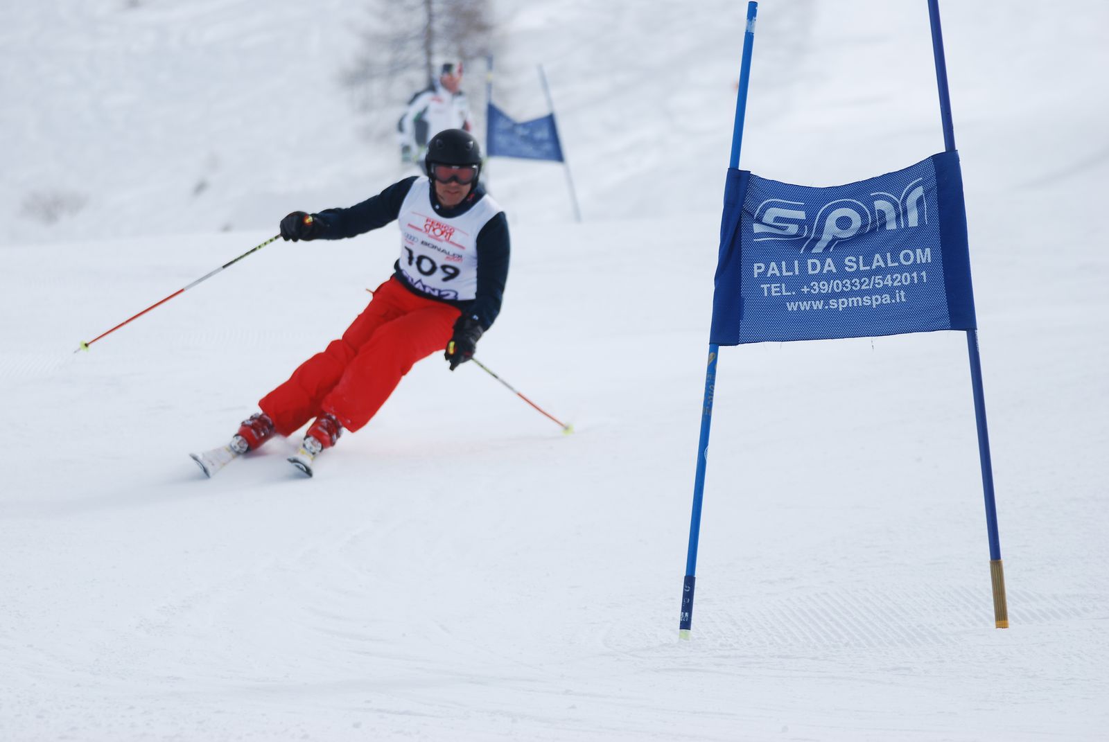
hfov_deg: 8.3
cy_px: 371
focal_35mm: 248
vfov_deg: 5.6
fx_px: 7633
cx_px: 554
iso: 100
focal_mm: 165
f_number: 5.3
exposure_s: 1/1000
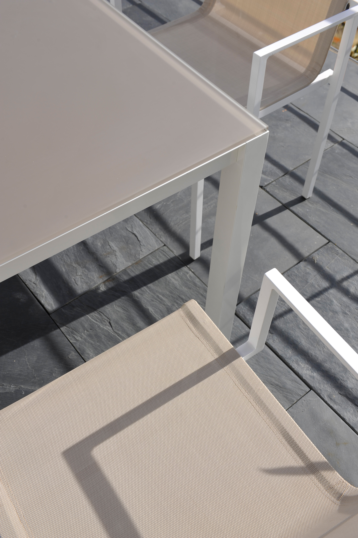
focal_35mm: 38
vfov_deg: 50.7
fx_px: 568
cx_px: 179
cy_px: 269
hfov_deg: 35.0
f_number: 11
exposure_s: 1/200
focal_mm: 38
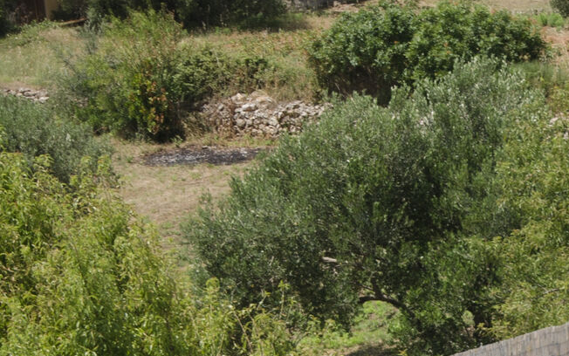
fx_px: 2032
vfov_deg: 9.5
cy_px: 676
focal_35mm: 131
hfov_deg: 15.5
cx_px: 621
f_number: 8
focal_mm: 20
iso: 100
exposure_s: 1/200
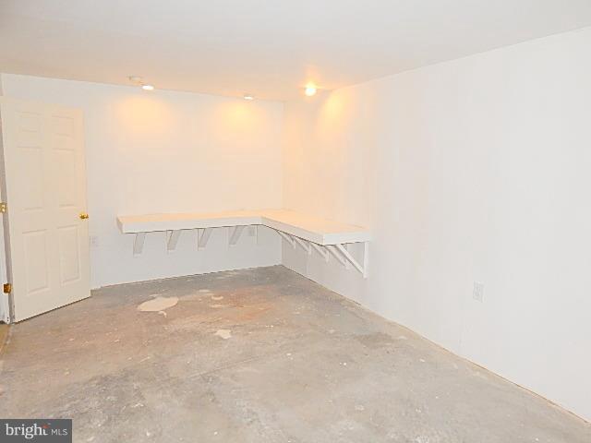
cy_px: 222
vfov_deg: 61.1
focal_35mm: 22
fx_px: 376
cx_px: 296
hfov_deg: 76.4
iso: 200
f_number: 3
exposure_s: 1/30
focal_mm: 4
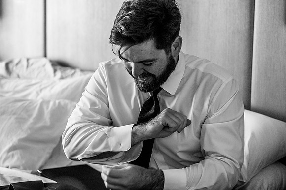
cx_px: 143
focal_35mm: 105
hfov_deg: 19.5
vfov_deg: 13.0
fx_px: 834
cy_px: 95
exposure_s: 1/250
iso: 2000
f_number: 4
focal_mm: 105
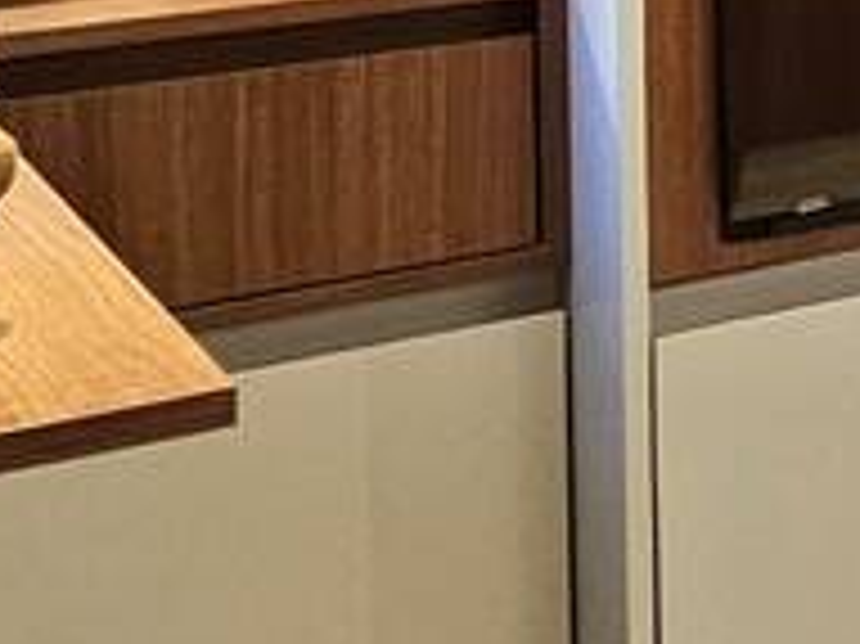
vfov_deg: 13.8
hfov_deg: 12.7
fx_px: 2433
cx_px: 2319
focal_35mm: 98
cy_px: -437
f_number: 2.2
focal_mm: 2.2
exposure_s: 1/60.2
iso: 160
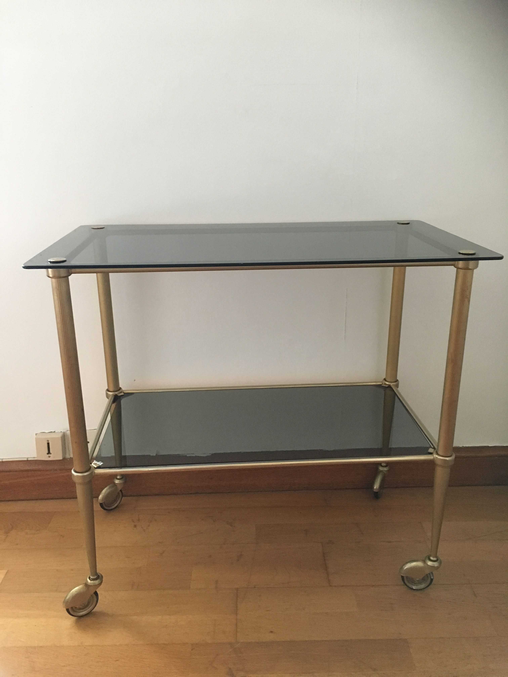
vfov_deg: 61.7
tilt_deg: -17.9
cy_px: 338
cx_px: 254
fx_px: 567
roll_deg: +0.4
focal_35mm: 29
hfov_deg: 48.2
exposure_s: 1/17
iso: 250
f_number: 2.2
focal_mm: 4.15
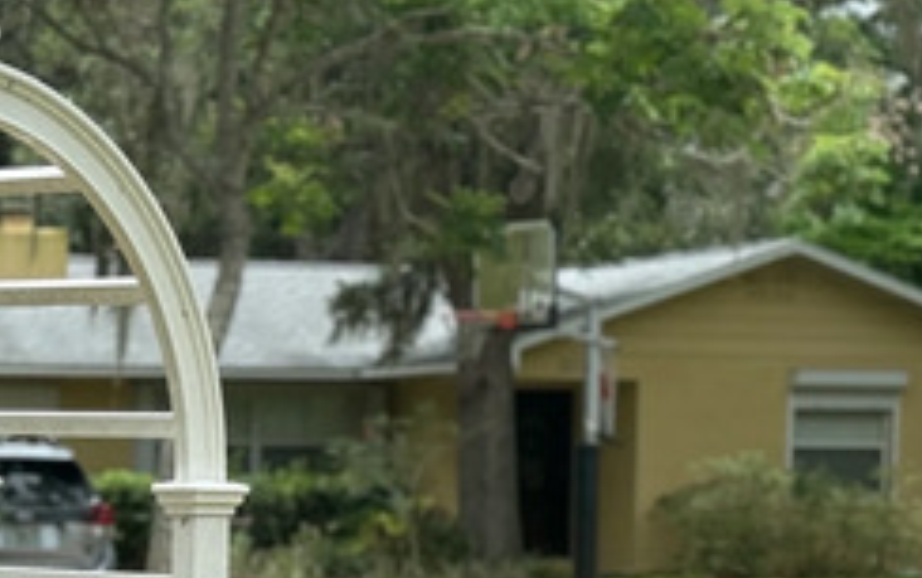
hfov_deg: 16.6
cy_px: 816
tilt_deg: -6.5
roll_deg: -0.4
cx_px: 227
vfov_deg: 10.2
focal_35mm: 125
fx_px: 3144
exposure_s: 1/1637
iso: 64
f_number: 1.78
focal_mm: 6.76
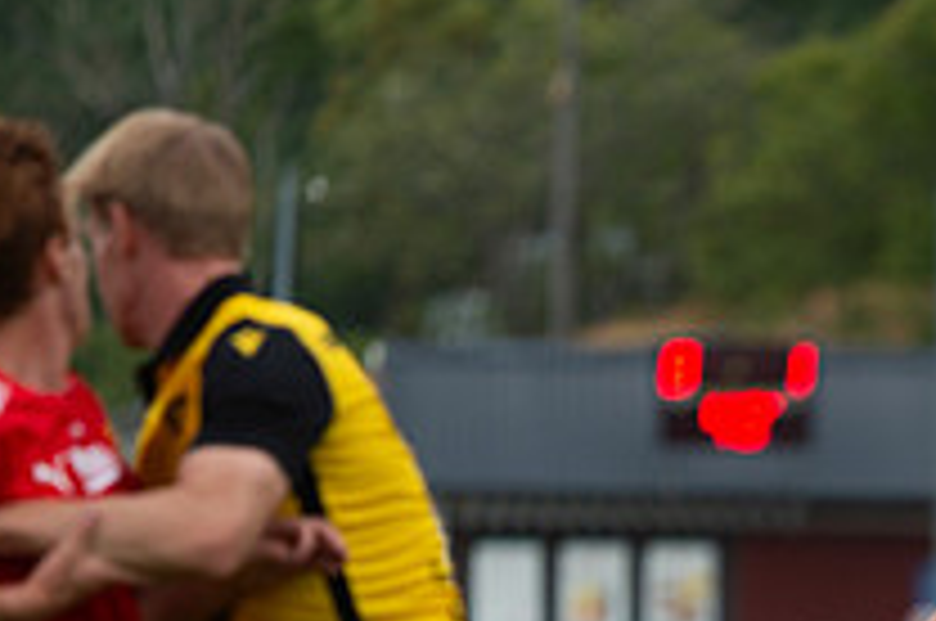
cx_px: 1022
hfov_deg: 3.7
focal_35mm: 558
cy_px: 819
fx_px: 14485
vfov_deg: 2.5
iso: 220
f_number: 3.2
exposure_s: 1/1250
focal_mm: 200
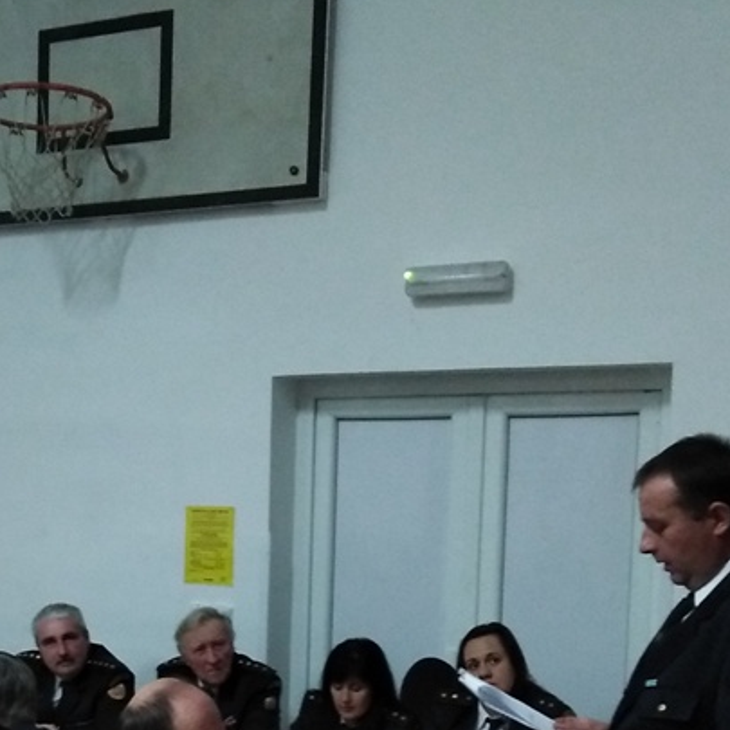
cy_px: 640
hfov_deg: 29.2
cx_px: 199
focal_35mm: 58
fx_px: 1384
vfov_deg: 28.5
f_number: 2.2
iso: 756
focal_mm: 3.46
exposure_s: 1/20
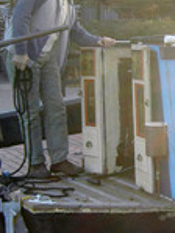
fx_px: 633
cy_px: 119
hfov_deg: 15.3
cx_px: 200
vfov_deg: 20.8
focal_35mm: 94
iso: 100
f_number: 4.8
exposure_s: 1/100
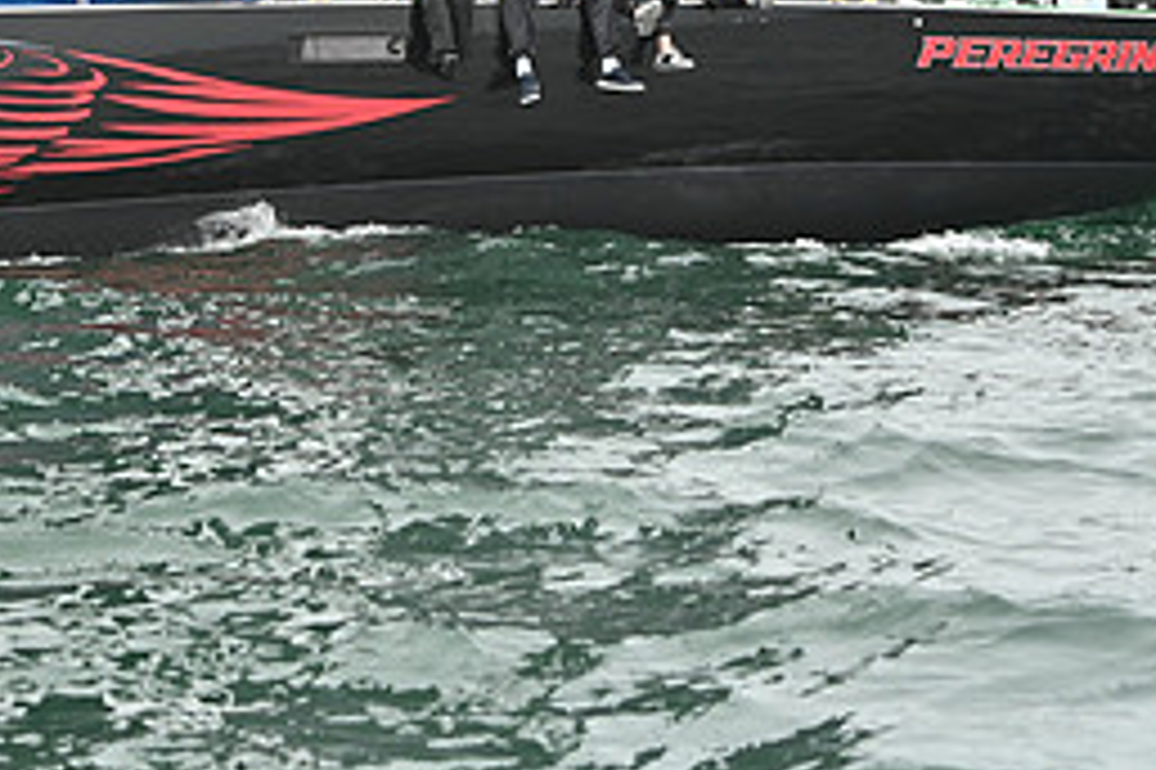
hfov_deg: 13.0
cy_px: -61
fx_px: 5070
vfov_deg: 8.6
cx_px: 297
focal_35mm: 158
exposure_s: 1/1250
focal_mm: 70
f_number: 6.3
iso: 320
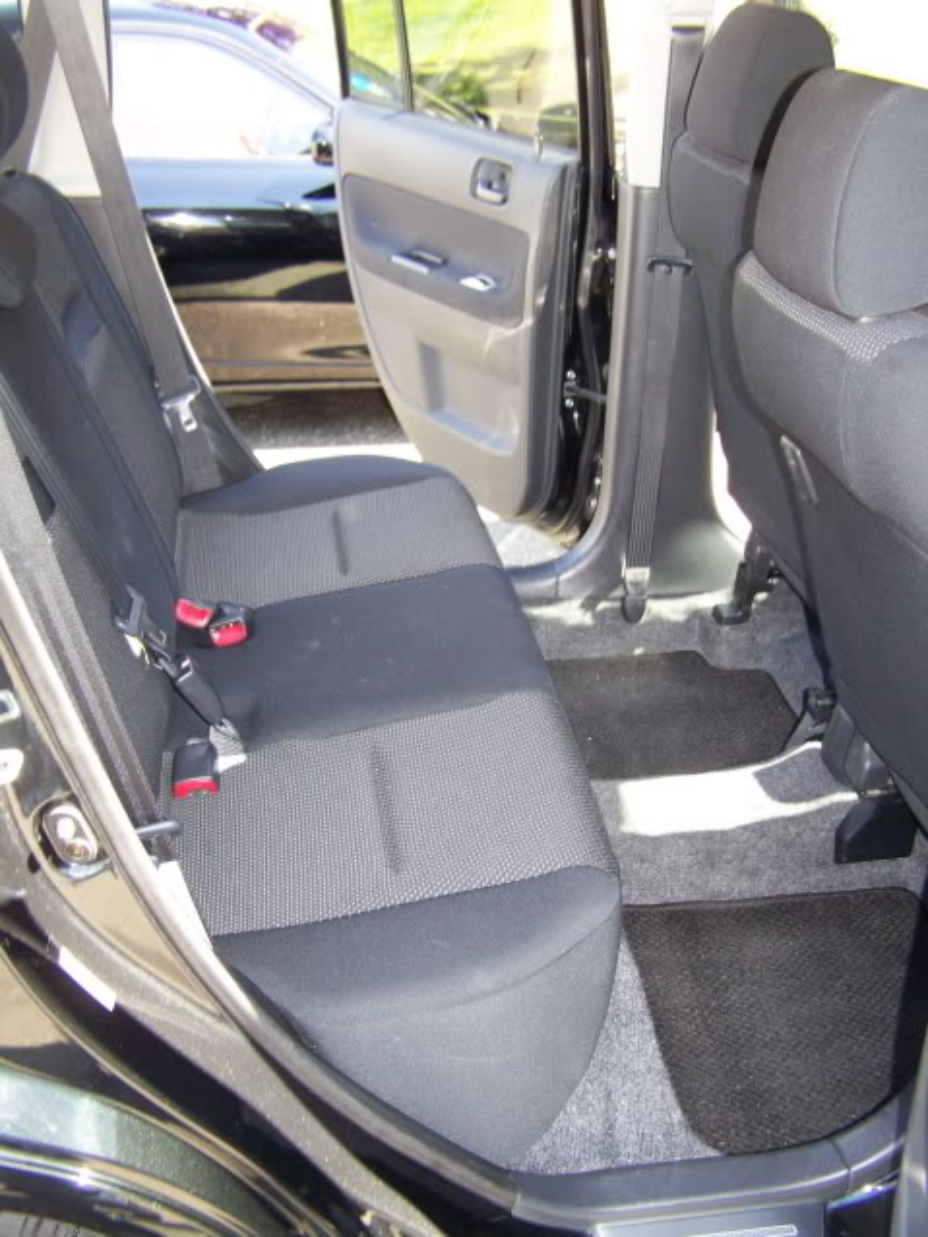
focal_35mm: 38
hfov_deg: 37.7
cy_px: 618
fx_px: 1359
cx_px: 464
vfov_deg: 49.0
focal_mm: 6.3
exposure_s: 1/60
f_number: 2.8
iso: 160
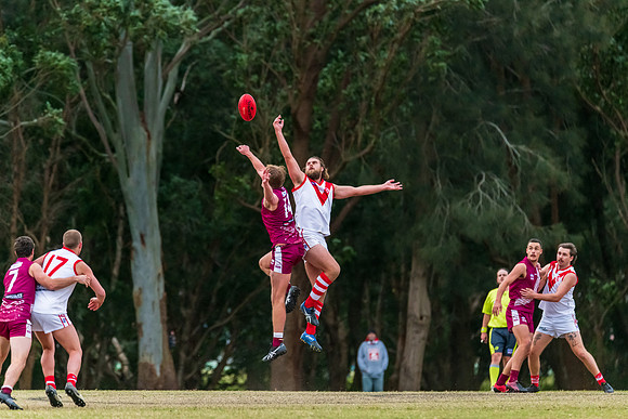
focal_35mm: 407
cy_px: 210
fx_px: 7098
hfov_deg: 5.1
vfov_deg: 3.4
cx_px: 314
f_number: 6
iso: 3200
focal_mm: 400
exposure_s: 1/1250
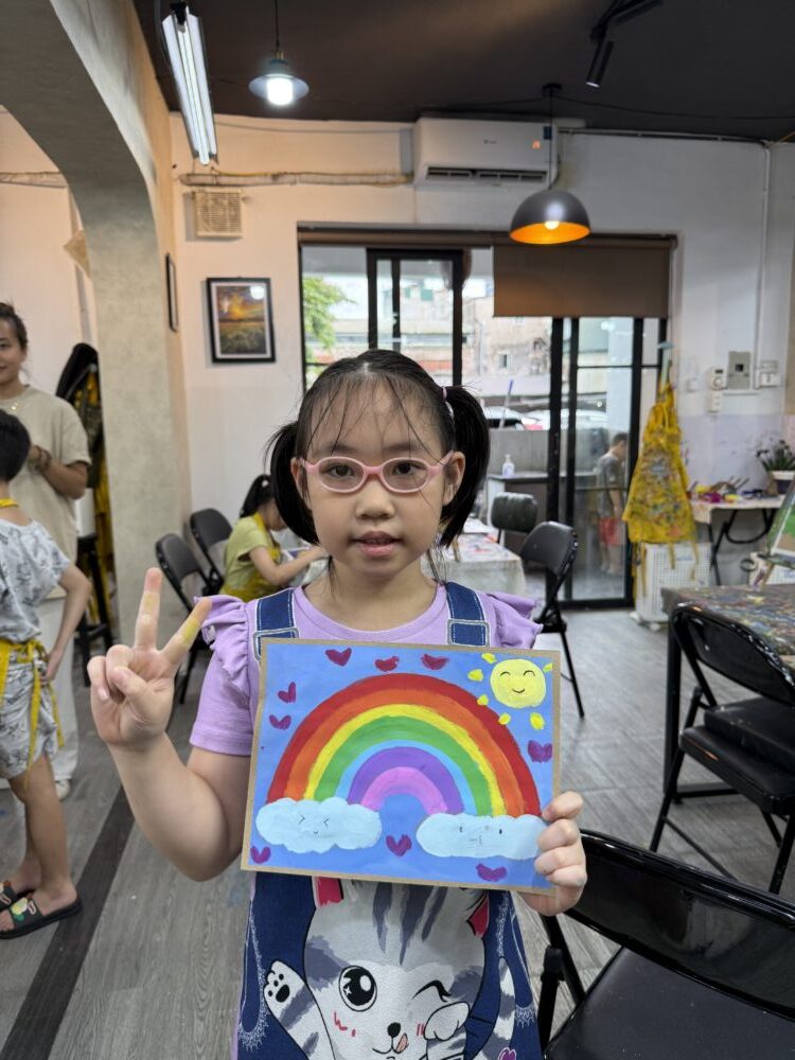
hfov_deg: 56.8
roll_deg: +1.0
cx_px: 398
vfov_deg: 71.6
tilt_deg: -7.9
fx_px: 735
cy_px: 530
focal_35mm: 24
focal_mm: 6.76
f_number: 1.78
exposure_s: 1/100
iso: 100
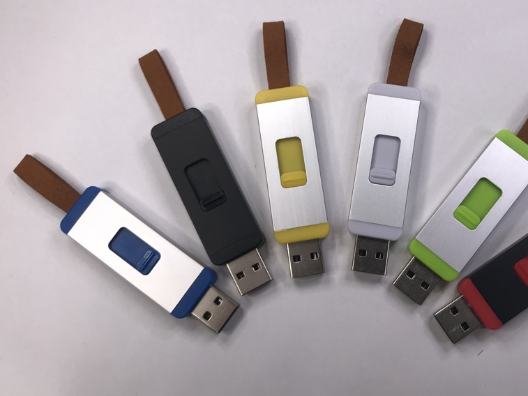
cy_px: 182
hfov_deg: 49.4
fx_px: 564
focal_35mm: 37
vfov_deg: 38.6
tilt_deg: -82.3
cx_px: 347
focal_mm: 3.99
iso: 20
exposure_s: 1/699
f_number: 1.8
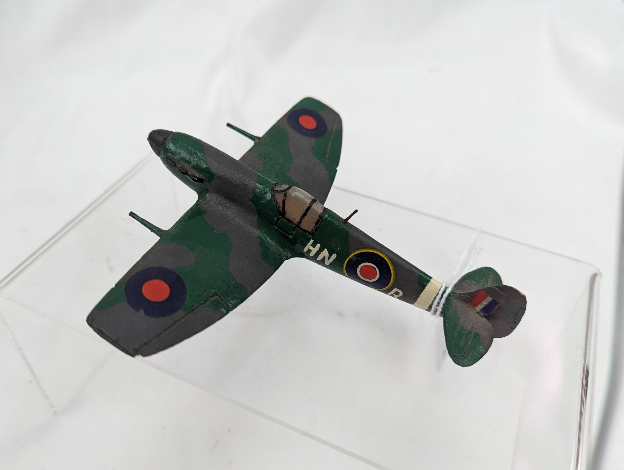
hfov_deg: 65.1
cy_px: 254
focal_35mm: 27
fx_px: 487
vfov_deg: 51.4
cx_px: 284
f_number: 1.85
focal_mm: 6.81
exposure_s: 1/100
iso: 68
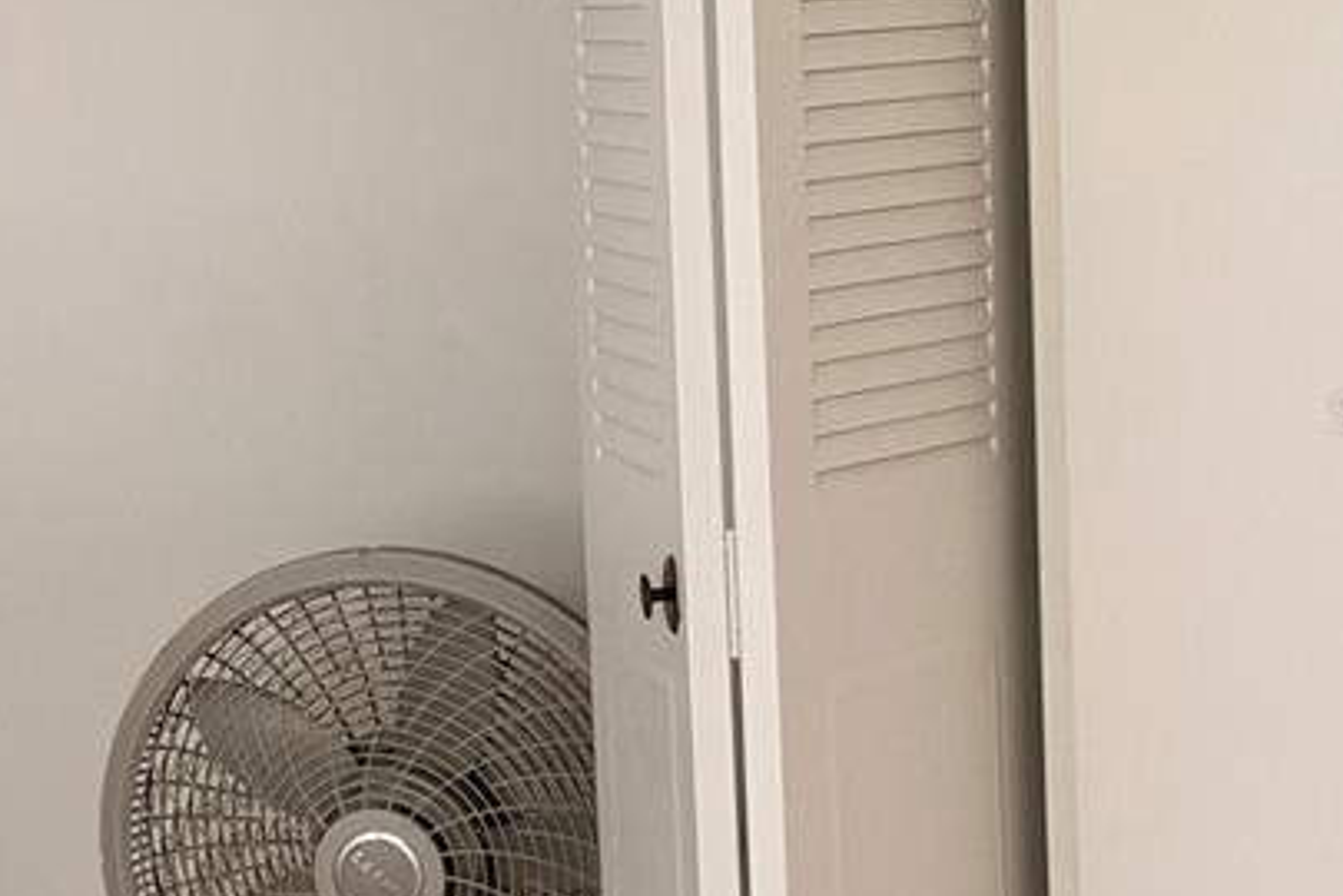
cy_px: 411
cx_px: 73
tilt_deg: -2.1
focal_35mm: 148
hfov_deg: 13.7
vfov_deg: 9.3
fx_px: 5521
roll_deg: +3.0
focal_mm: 6.93
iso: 160
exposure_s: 1/40
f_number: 1.48
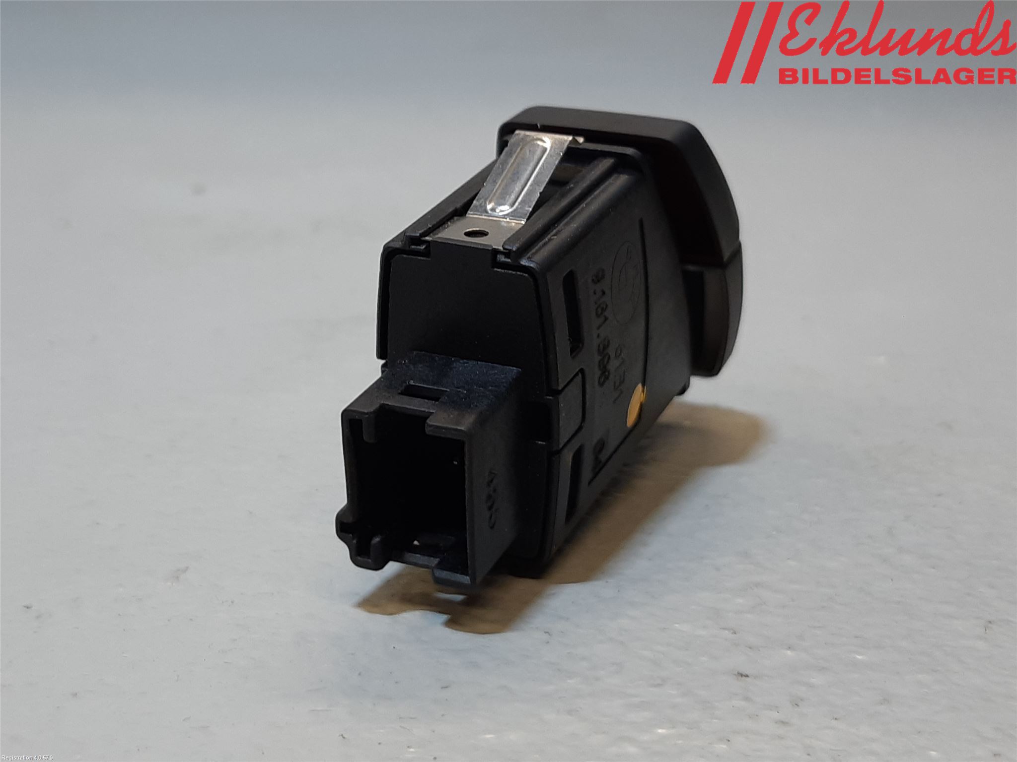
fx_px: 764
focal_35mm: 26
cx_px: 508
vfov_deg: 53.1
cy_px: 381
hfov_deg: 67.3
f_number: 1.7
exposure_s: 1/50
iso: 50
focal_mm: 3.93
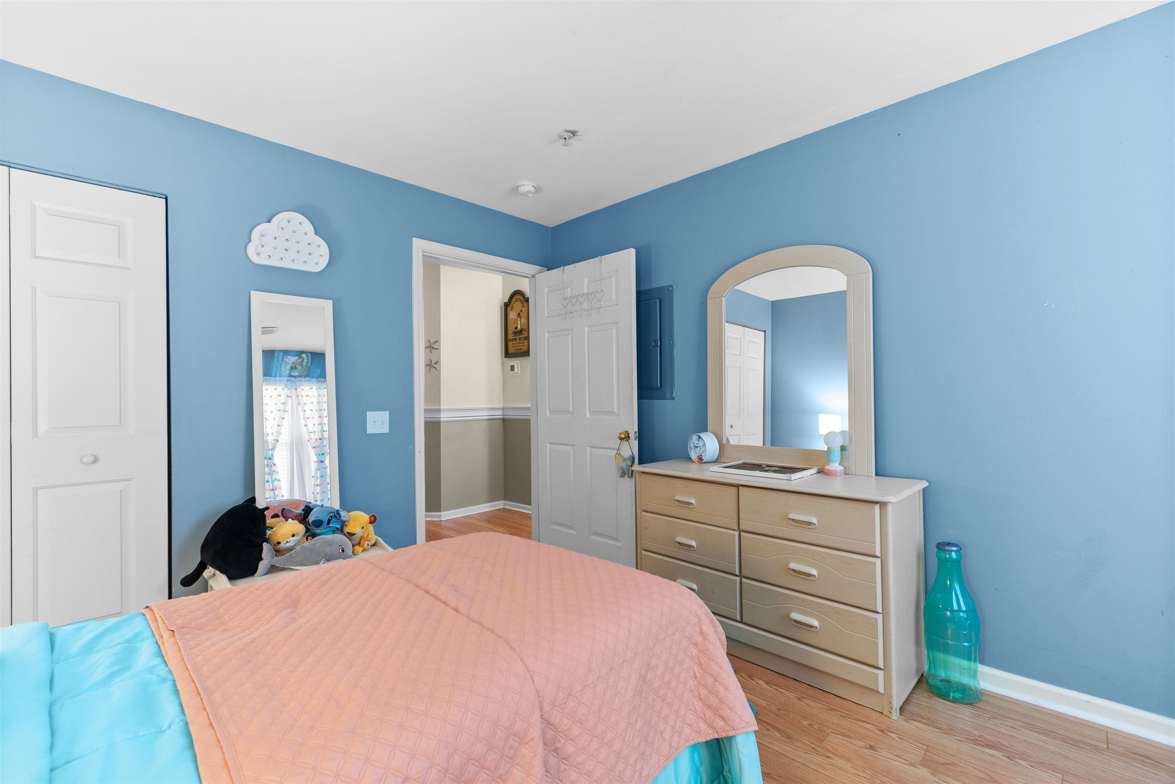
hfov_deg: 100.4
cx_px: 588
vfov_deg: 77.3
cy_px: 392
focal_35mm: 15
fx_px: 490
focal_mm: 10
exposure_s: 1/2
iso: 100
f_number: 4.5
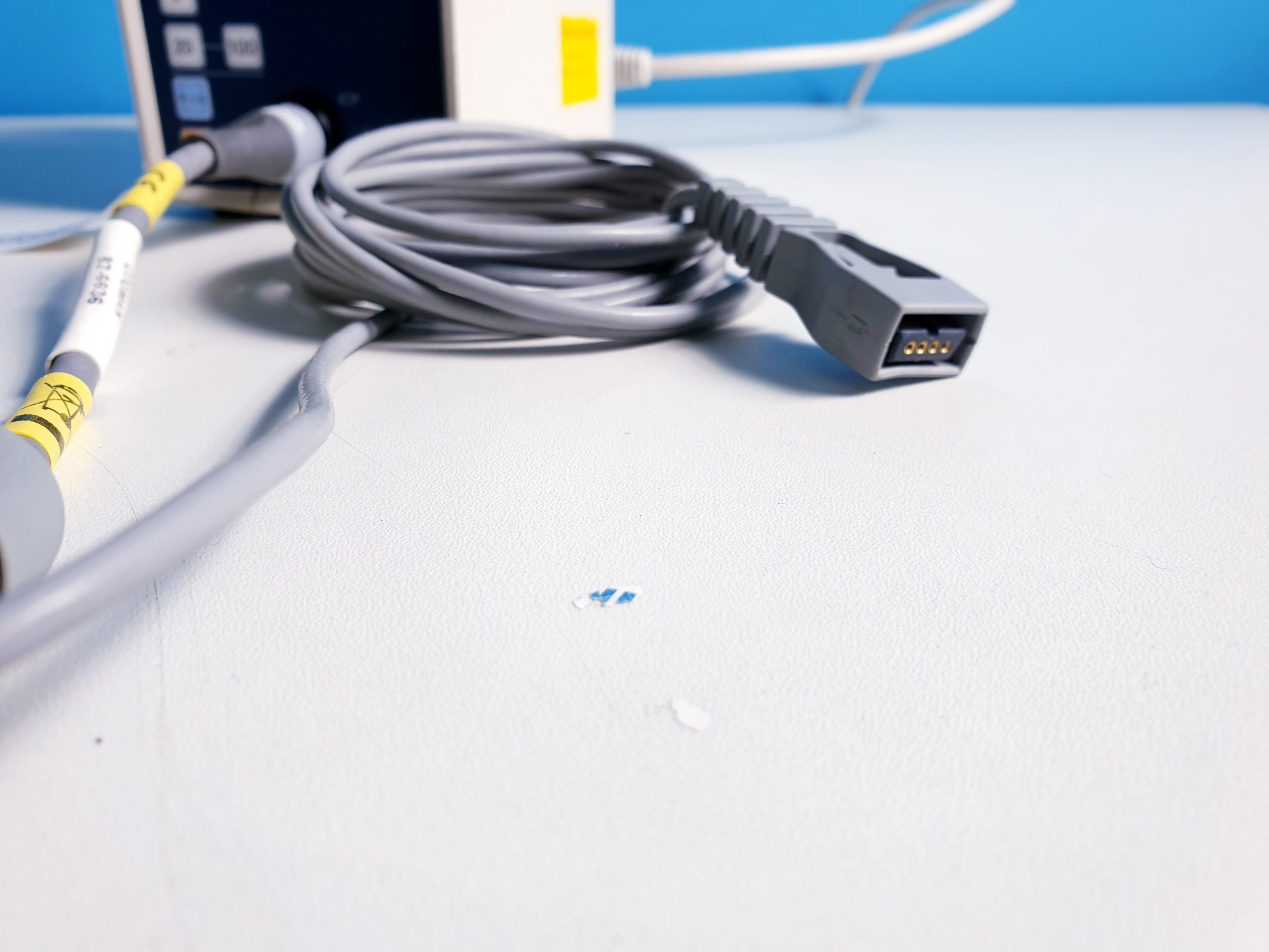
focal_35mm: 26
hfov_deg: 67.3
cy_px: 476
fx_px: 953
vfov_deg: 53.1
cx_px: 634
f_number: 2.4
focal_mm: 4.3
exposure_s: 1/50
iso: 80
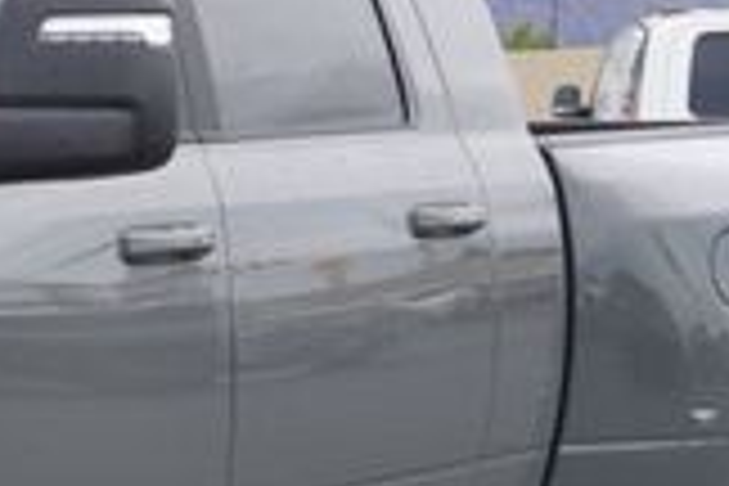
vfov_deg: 8.5
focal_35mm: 160
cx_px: -410
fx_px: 3239
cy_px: 518
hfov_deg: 12.2
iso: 100
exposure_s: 1/160
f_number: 8
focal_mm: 27
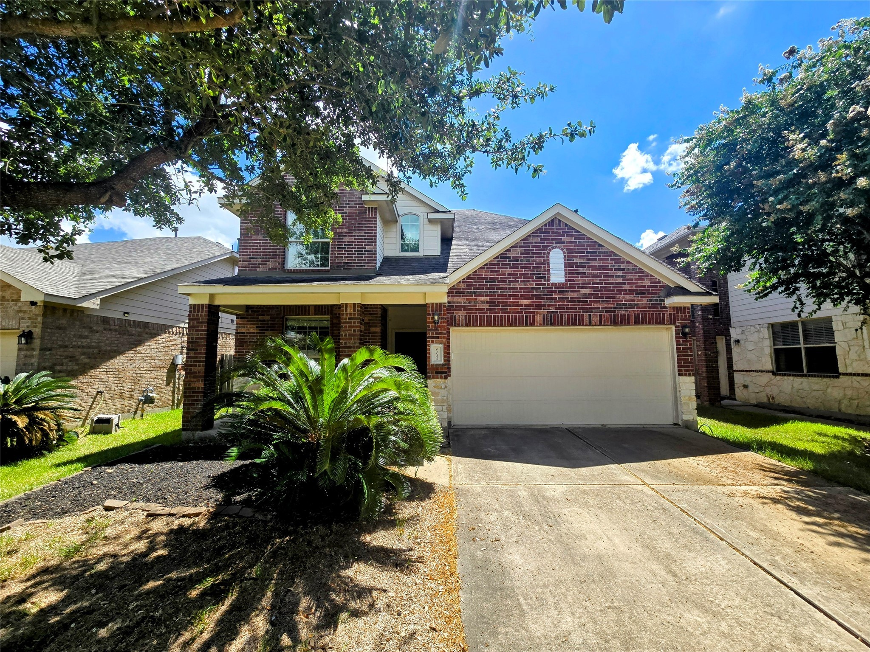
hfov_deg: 106.2
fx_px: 327
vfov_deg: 89.9
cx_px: 435
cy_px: 326
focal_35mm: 13
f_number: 2.2
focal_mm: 2.2
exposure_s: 1/1425
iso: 50
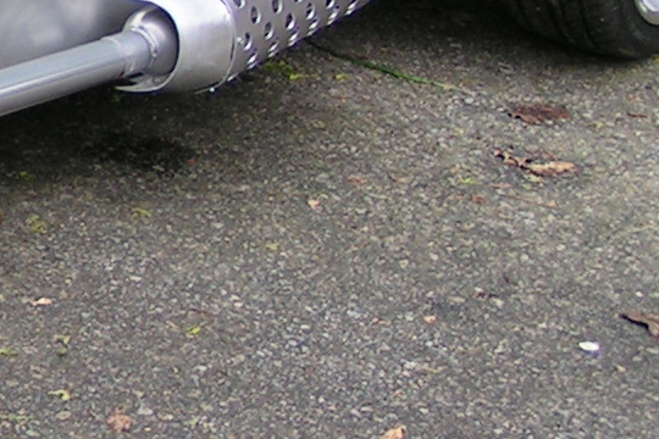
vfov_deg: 9.1
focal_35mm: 150
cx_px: -380
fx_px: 2746
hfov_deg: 12.8
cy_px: -6
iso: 50
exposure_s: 1/60
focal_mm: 5.8
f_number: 4
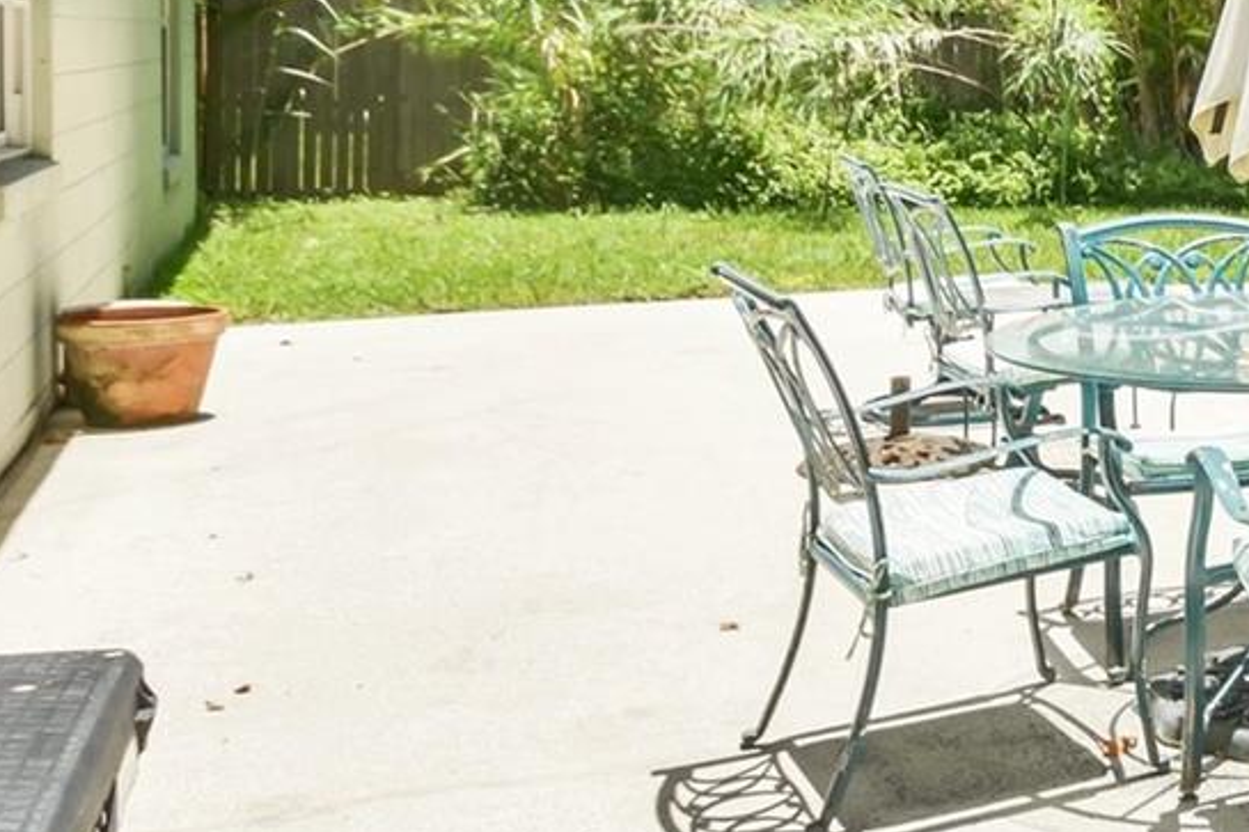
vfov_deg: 28.2
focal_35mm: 44
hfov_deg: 30.8
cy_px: -41
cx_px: 1746
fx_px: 1526
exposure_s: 1/125
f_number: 7.1
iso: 125
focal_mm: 10
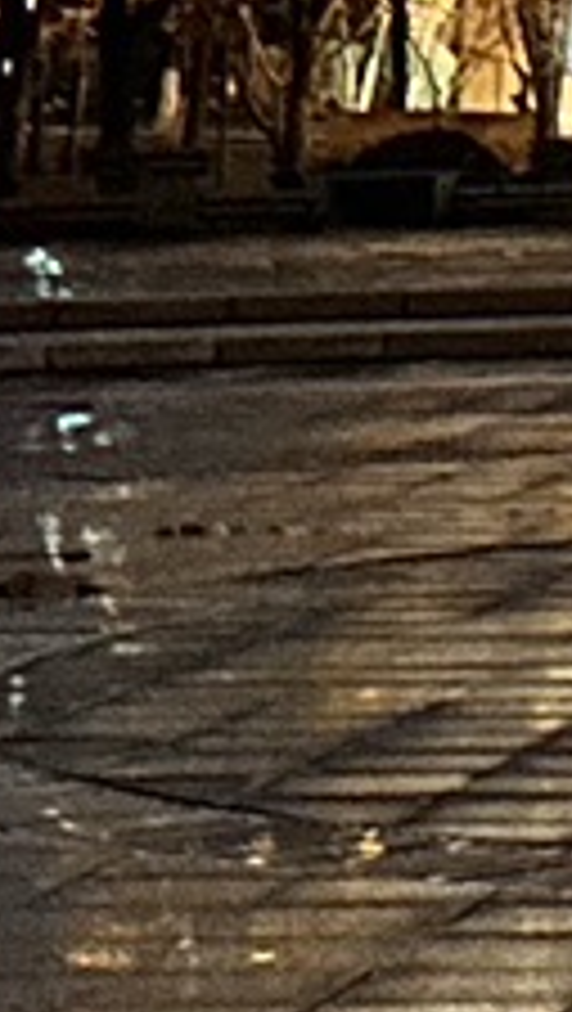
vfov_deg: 9.0
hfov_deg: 4.9
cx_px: 1842
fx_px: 6239
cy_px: -684
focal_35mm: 232
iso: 2500
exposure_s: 1/9
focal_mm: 6.86
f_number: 1.78
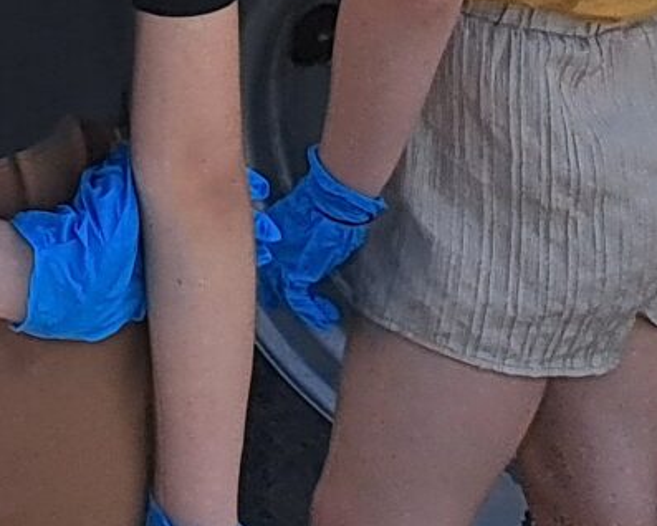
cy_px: -953
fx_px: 2938
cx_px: -1099
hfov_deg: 10.4
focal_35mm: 151
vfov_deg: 8.8
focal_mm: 5.23
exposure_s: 1/620
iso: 50
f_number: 1.8
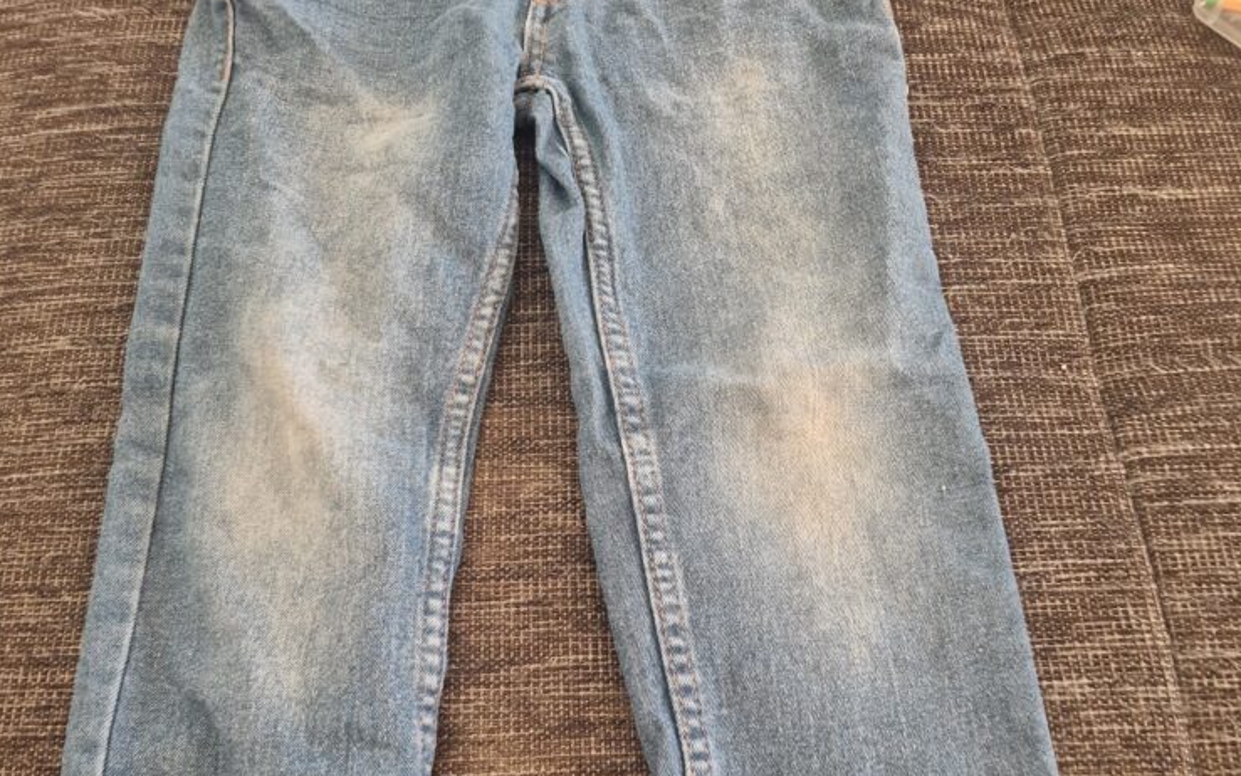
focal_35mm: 33
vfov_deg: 37.2
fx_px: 1116
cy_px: 598
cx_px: 626
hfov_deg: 58.1
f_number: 1.8
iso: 640
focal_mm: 5.4
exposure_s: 1/50
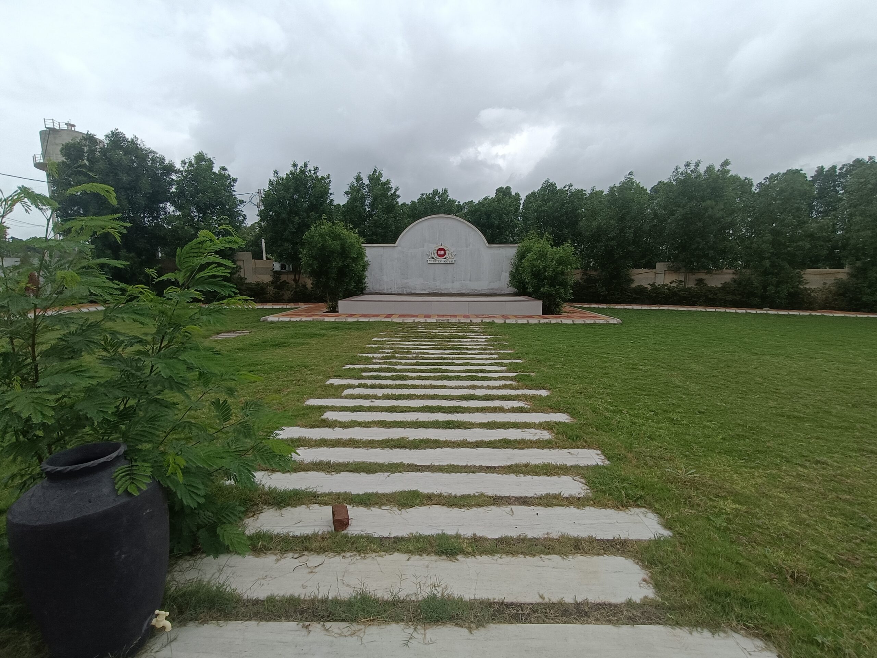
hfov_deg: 94.5
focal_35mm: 16
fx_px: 405
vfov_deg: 78.1
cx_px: 438
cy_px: 329
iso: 64
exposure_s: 1/1274
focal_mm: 1.68
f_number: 2.2
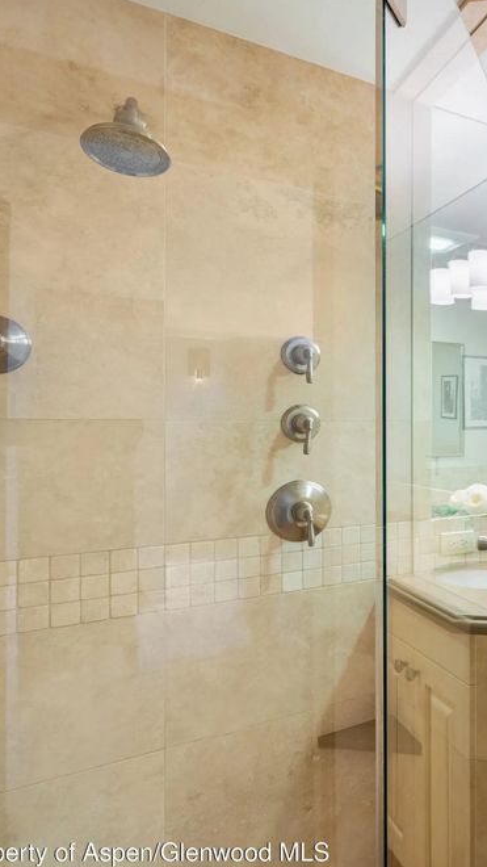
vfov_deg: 71.9
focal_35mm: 26
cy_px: 445
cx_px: 541
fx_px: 597
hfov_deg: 37.0
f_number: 11
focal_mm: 16
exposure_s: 1/20
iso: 400
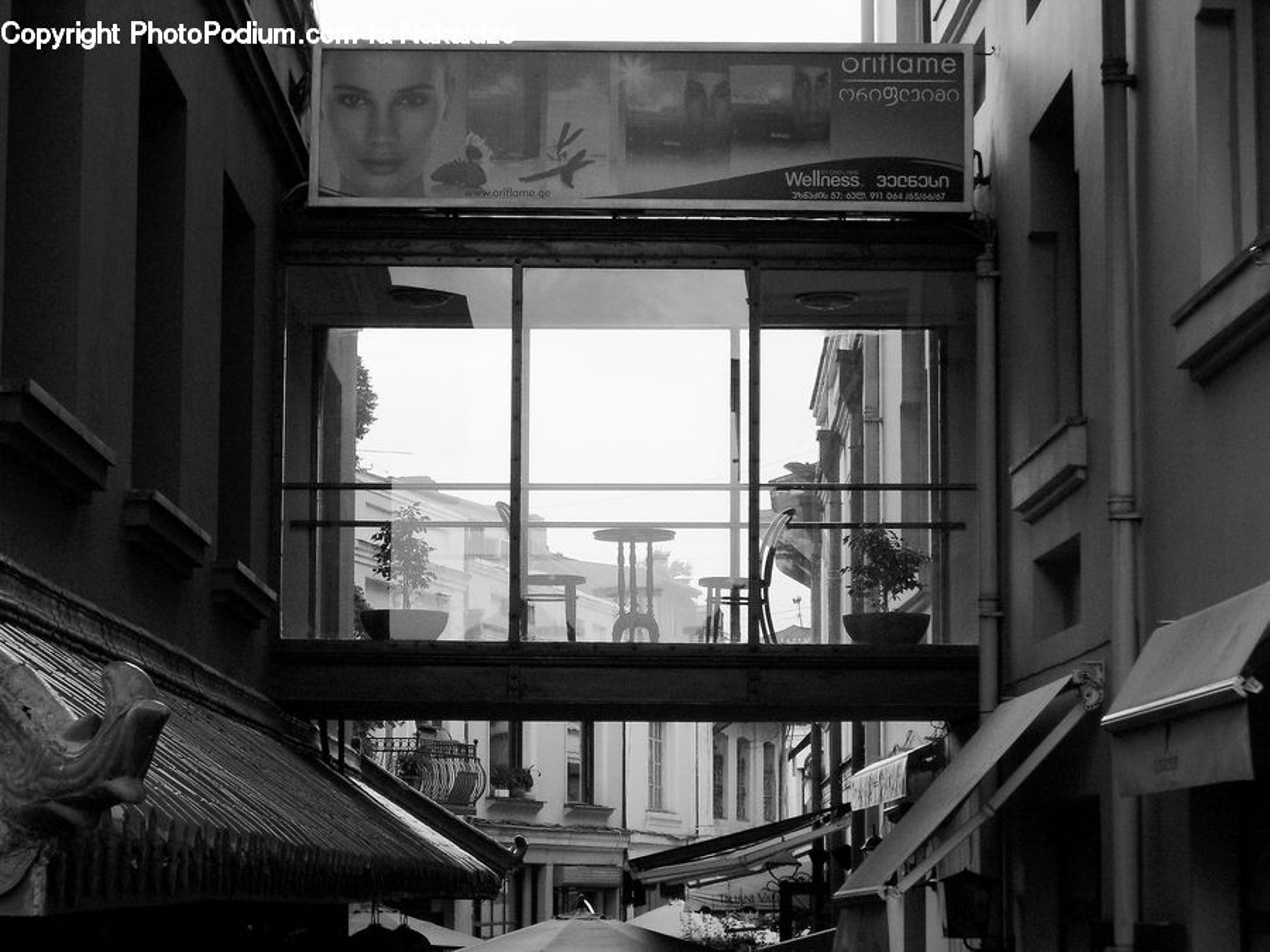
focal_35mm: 103
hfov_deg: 19.1
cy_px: 476
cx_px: 635
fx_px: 3779
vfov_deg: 14.4
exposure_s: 1/125
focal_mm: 17.1
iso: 80
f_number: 4.8
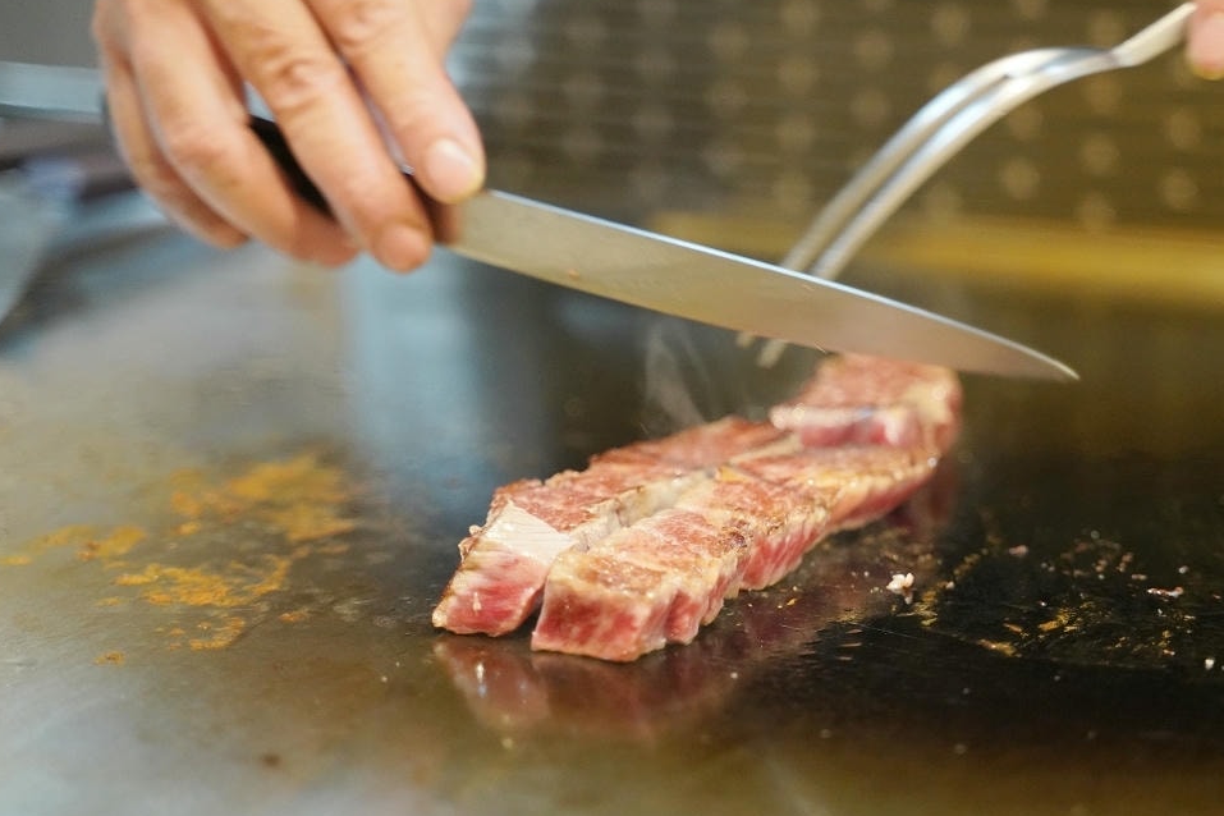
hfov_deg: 21.7
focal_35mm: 94
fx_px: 3196
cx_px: 733
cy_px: 371
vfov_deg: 14.5
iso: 4000
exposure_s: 1/160
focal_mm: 75
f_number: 2.8
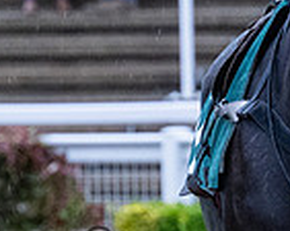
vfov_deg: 1.9
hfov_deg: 2.3
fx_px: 7070
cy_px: 93
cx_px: 464
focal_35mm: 826
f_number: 4
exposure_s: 1/500
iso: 3200
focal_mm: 155
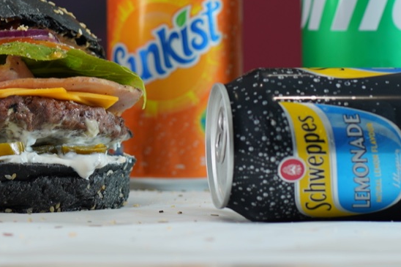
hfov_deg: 6.9
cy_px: -66
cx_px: 37
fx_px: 3318
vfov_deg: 4.6
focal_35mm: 298
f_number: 4
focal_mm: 85
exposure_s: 1/100
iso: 160
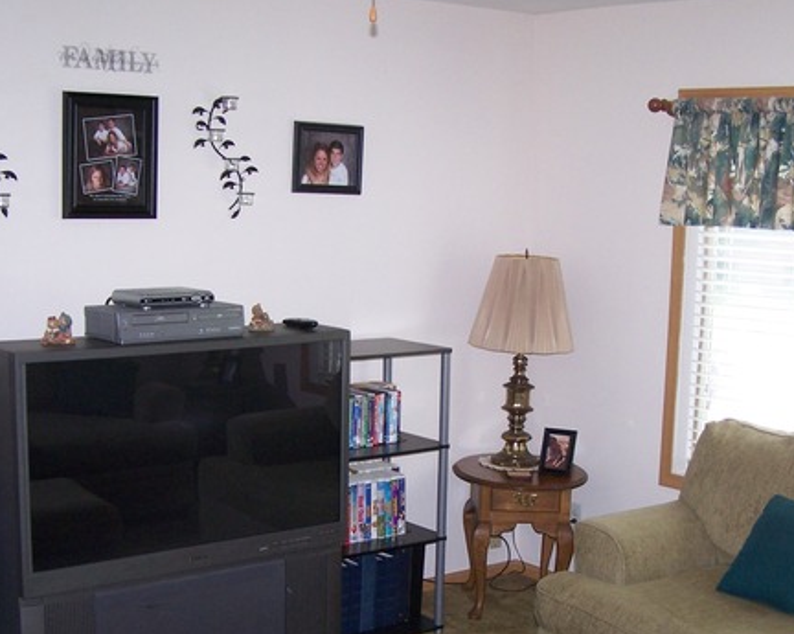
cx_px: 434
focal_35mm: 55
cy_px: 406
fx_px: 1292
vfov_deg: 27.5
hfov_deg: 34.1
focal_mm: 6.3
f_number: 2.8
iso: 140
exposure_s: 1/60
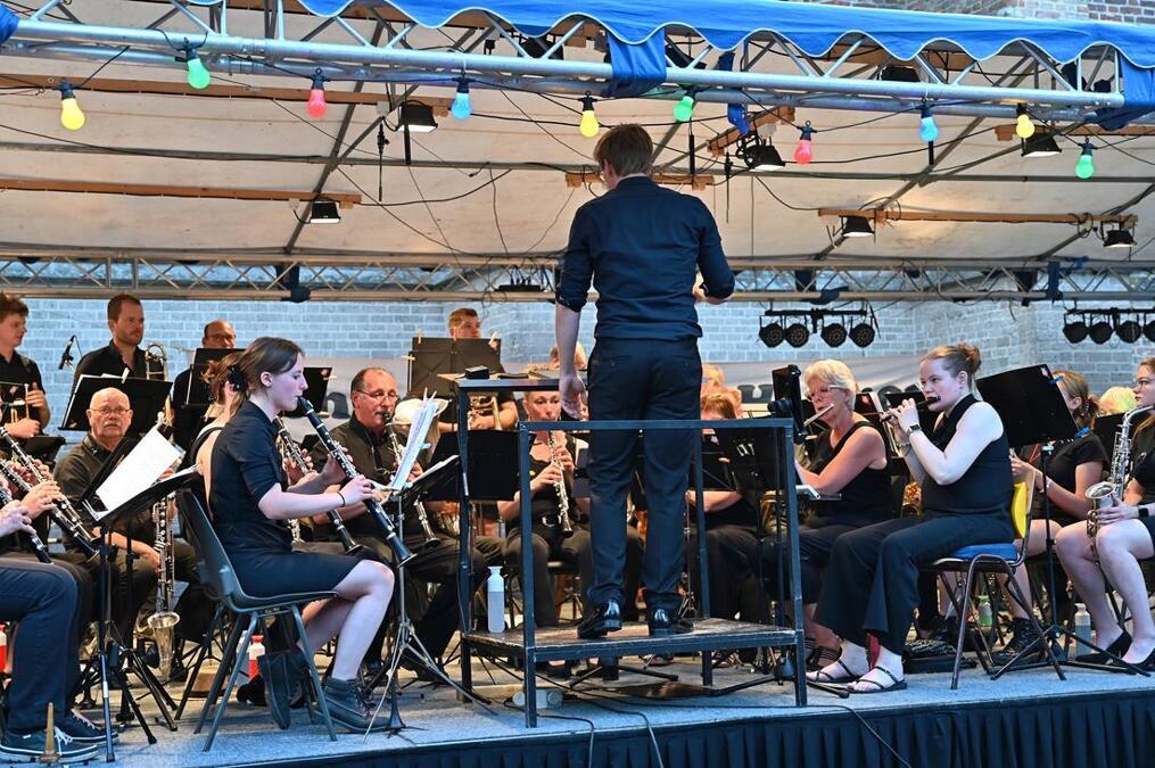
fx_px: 1603
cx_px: 578
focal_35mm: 50
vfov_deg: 26.9
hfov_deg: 39.6
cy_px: 384
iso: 1000
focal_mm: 50
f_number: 2.8
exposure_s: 1/125
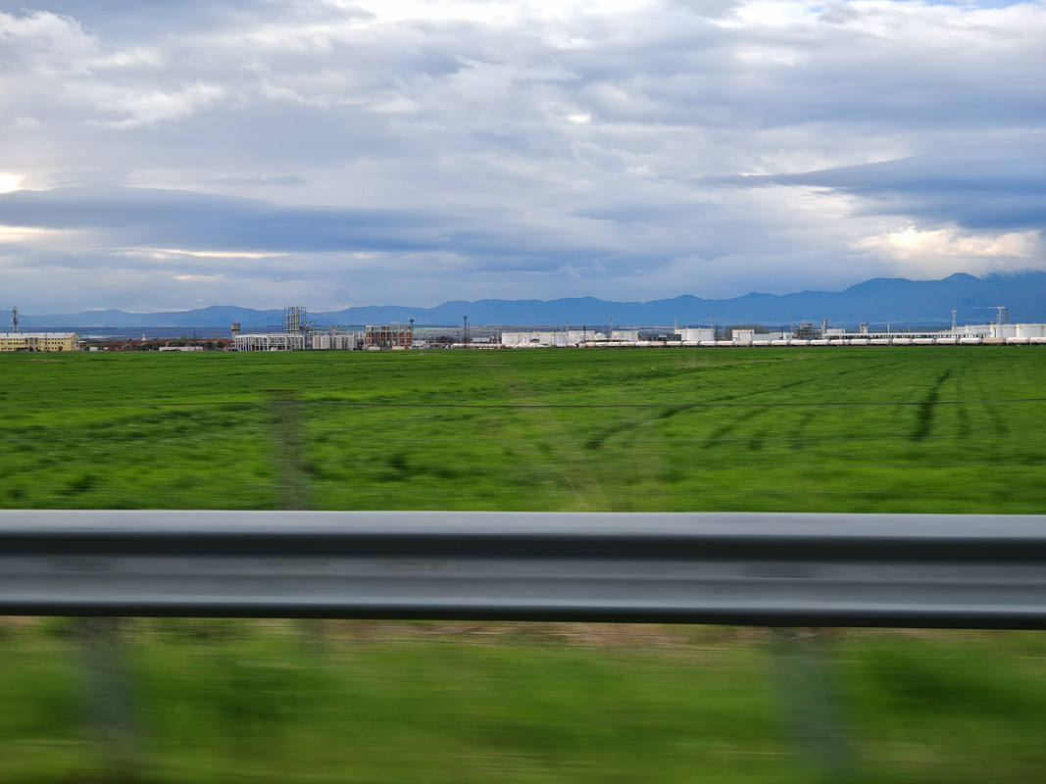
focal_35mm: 68
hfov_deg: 28.6
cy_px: 392
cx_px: 523
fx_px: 2055
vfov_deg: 21.6
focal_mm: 15.38
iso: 50
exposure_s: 1/150
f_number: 2.6
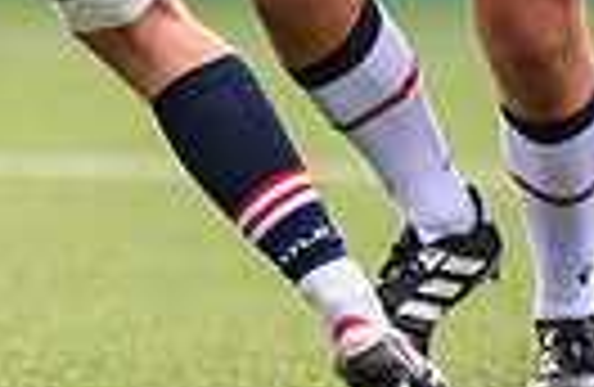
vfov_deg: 0.4
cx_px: -737
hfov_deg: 0.7
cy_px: 14
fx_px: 50840
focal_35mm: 3103
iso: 4000
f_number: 4
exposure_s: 1/3200
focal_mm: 560
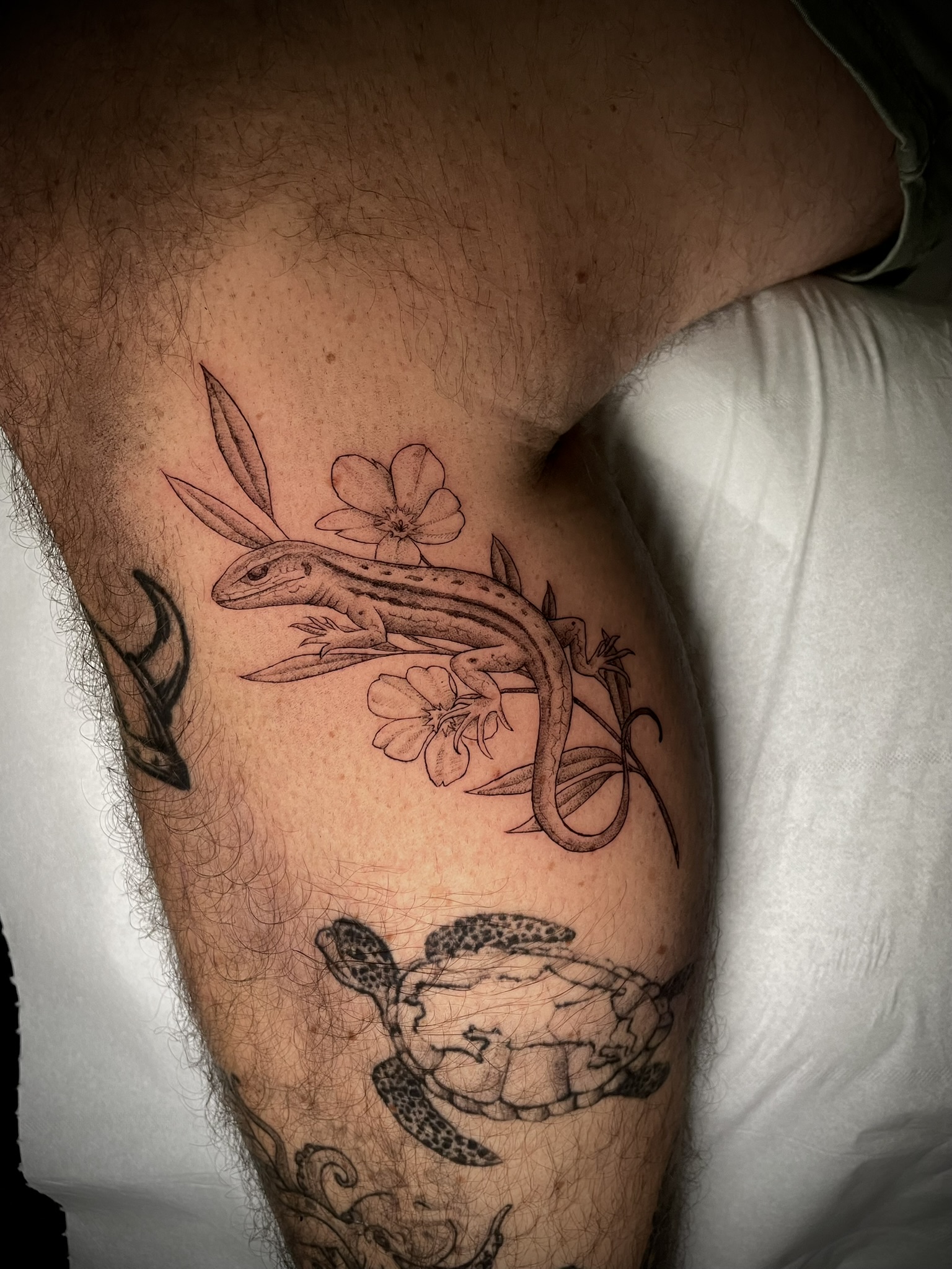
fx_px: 953
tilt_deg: -76.9
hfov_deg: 53.1
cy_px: 634
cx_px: 476
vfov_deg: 67.3
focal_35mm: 26
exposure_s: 1/81
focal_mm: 4.2
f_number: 1.6
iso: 125
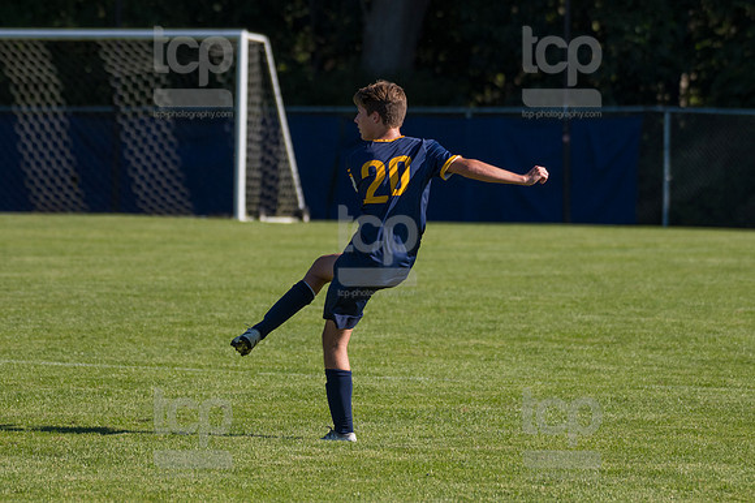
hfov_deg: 5.7
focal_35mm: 360
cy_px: 252
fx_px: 7545
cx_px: 378
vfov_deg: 3.8
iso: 320
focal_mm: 240
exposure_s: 1/2000
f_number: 5.6
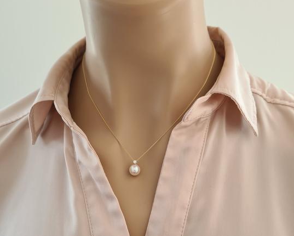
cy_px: 143
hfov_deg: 52.8
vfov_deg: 43.1
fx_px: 296
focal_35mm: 34
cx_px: 147
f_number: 1.8
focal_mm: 5.4
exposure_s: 1/50
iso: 50
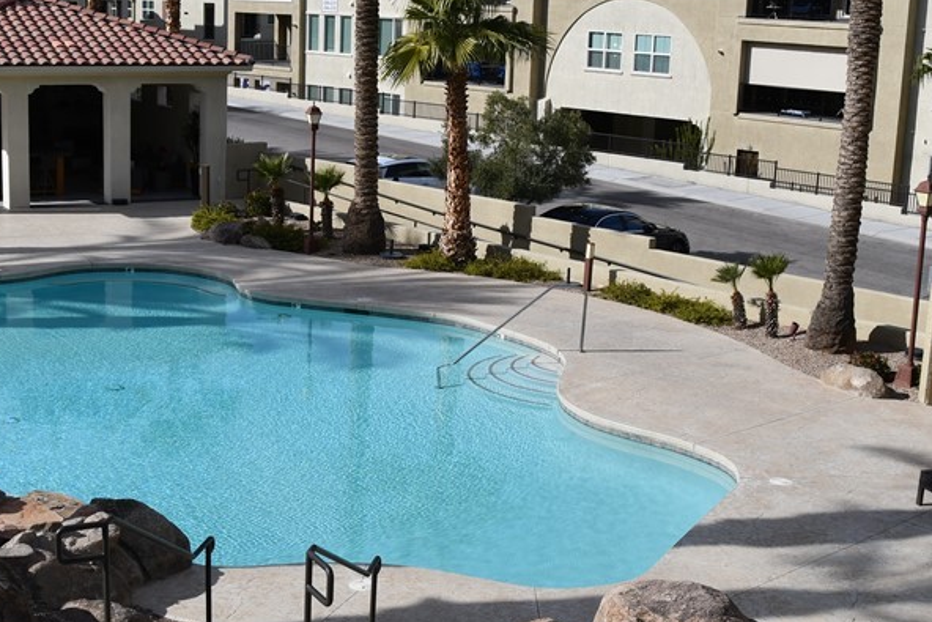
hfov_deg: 36.2
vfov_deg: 24.6
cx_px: 403
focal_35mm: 55
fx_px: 1424
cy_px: 329
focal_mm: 20
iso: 100
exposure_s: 1/400
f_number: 10
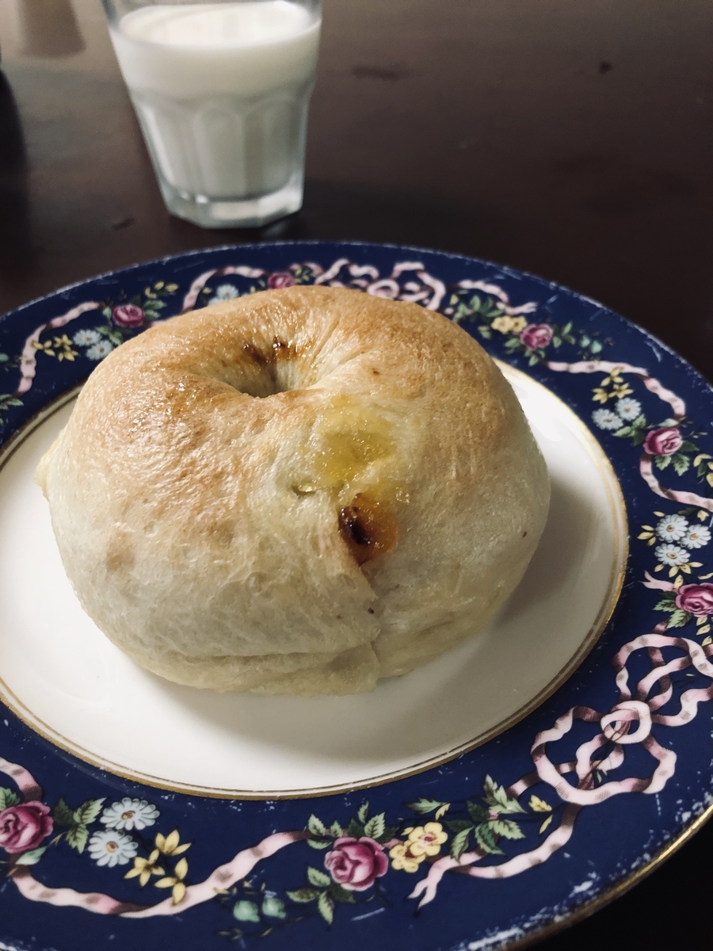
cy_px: 476
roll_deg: +0.7
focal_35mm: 28
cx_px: 356
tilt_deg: -40.5
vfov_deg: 63.4
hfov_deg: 49.7
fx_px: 769
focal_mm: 3.99
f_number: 1.8
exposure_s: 1/8
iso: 100
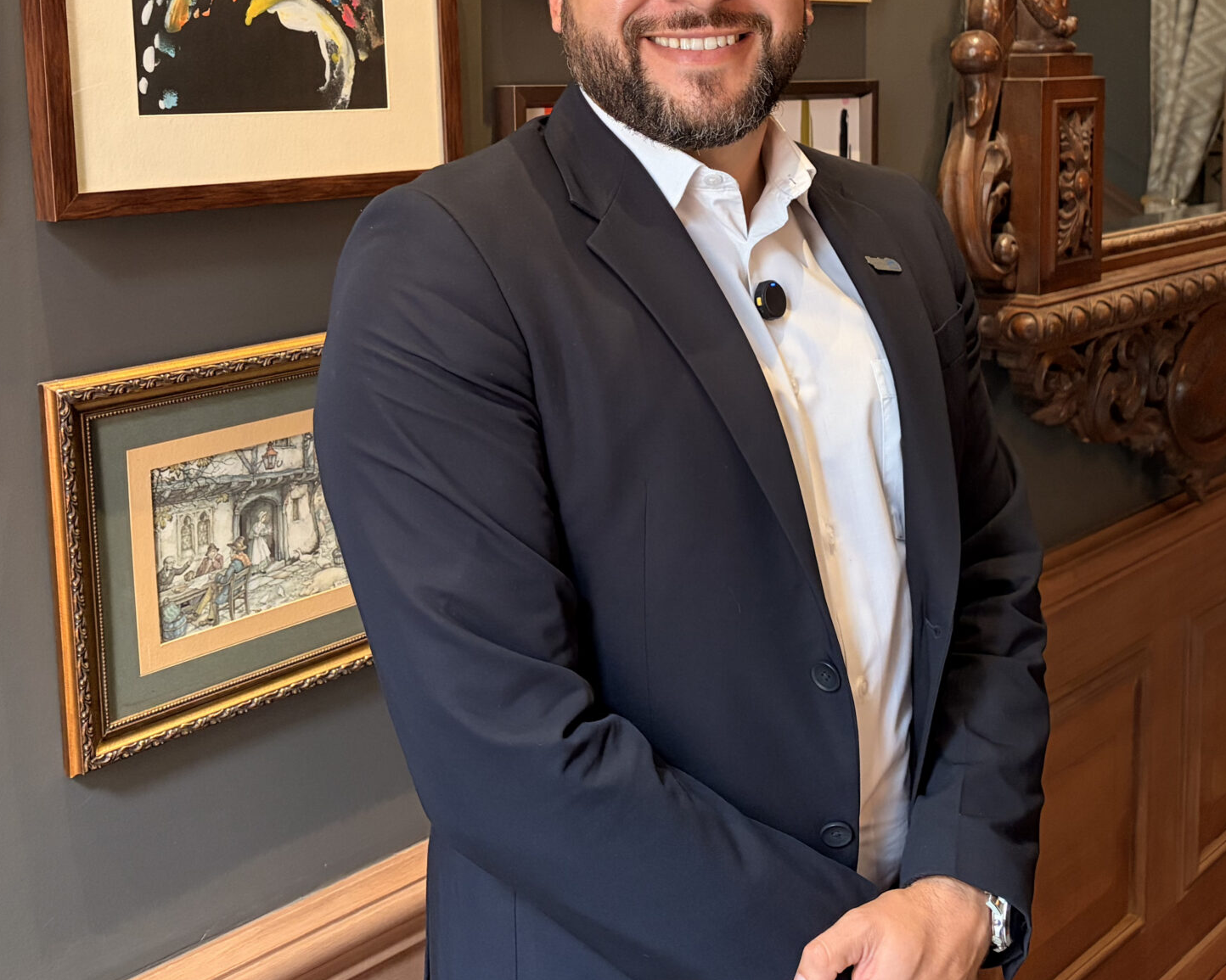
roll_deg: +1.2
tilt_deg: -6.0
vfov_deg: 32.8
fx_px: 1633
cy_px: 249
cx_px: 707
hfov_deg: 41.0
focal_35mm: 45
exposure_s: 1/60
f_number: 1.6
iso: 320
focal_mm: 5.96
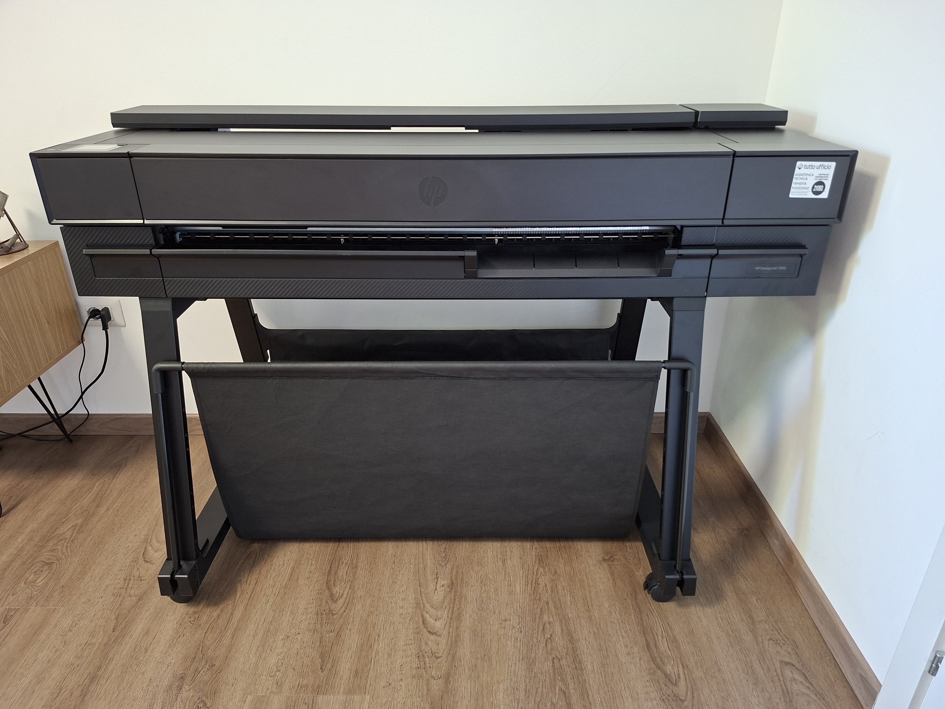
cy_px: 354
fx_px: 628
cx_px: 472
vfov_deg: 58.9
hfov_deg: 73.9
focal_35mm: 23
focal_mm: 5.54
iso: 250
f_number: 1.8
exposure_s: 1/33
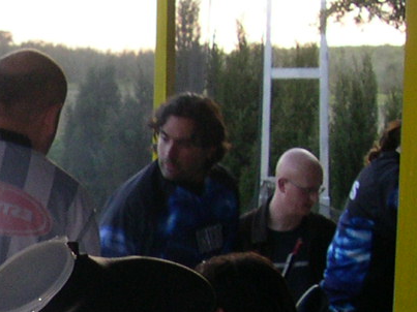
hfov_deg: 12.1
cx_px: -319
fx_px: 1818
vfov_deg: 9.7
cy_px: 372
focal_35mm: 151
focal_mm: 8
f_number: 7.6
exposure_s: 1/30
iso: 203
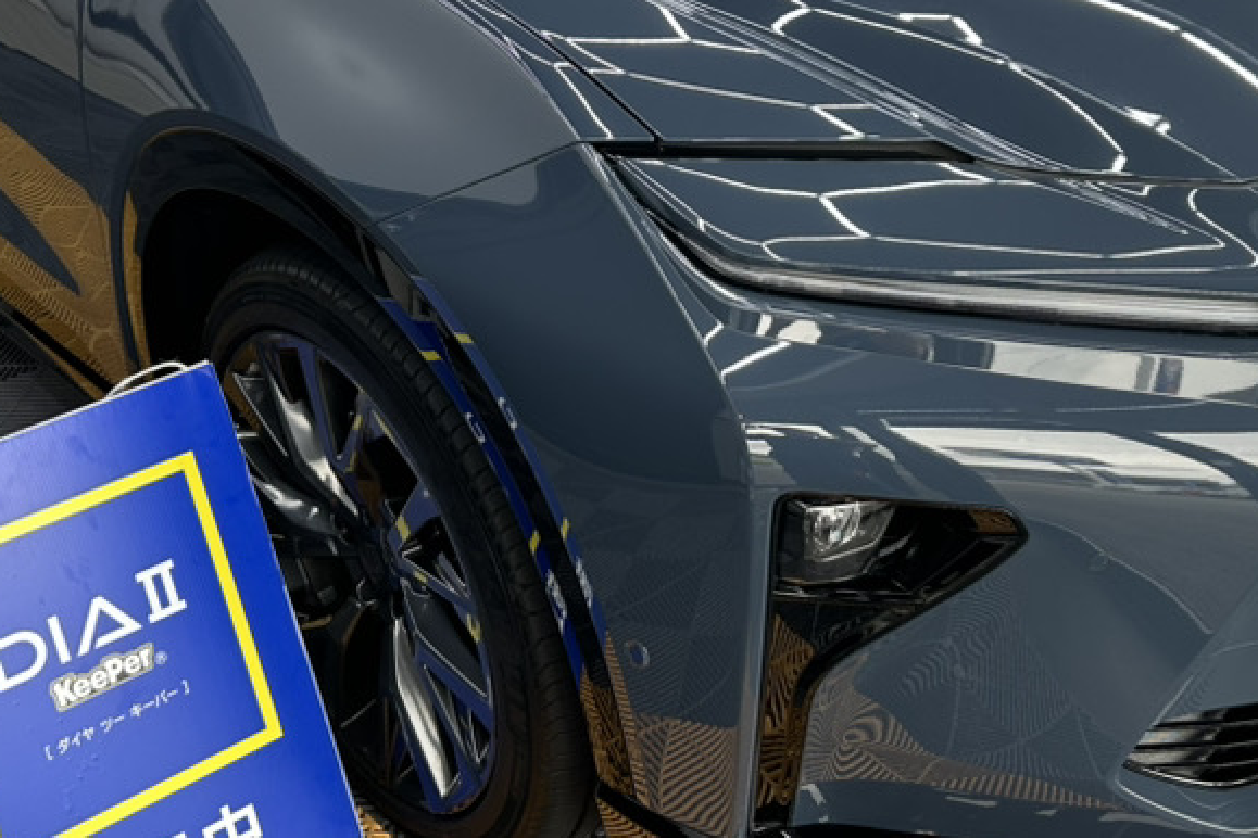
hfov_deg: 35.6
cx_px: 645
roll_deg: +3.6
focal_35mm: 56
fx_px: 1957
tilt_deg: -25.4
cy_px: 191
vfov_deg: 23.9
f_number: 1.5
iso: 80
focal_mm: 5.7
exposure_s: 1/120
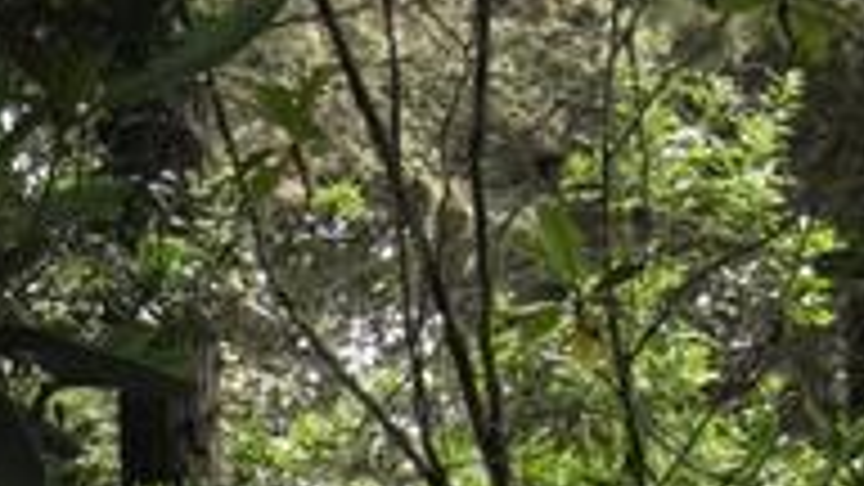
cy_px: 1688
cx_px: -1040
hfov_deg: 8.0
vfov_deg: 4.5
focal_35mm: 252
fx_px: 5773
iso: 500
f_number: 8
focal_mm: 20
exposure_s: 1/400
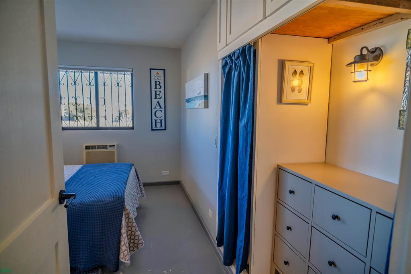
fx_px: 228
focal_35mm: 20
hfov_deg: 84.0
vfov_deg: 61.9
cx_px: 206
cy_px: 137
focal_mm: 20
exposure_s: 1/250
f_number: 2.8
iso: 320
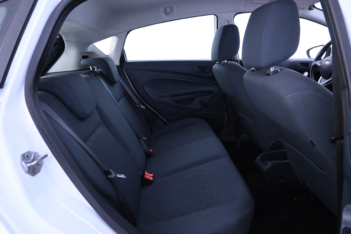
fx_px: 234
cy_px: 117
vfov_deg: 53.1
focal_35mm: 24
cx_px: 176
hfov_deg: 73.7
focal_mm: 16
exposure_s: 1/100
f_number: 3.5
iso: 10000
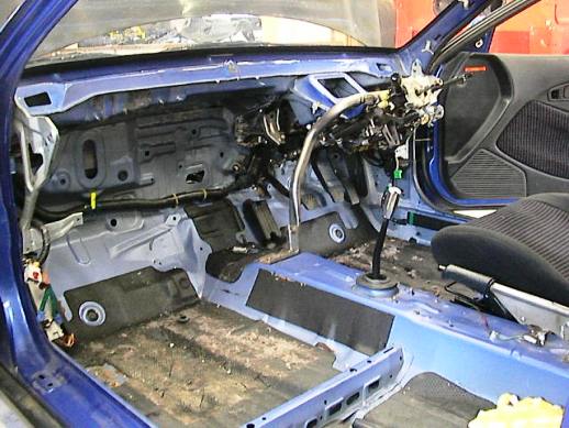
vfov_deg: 35.2
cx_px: 284
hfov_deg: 45.8
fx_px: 674
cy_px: 214
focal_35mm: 41
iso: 900
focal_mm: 6.3
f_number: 3.5
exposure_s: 1/16.2
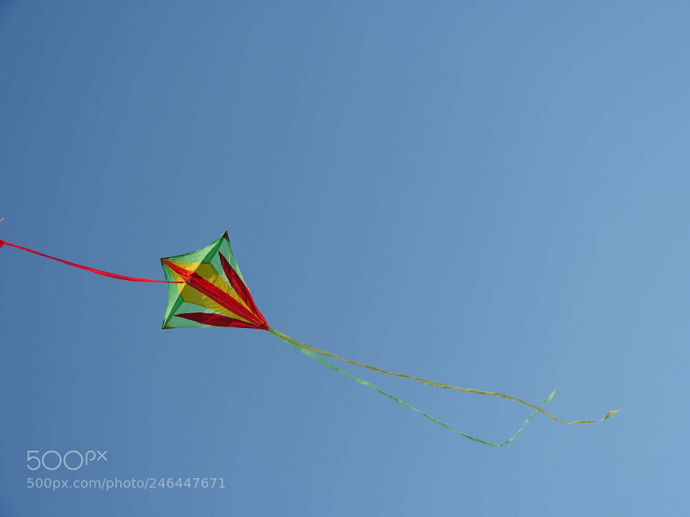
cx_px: 345
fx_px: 1276
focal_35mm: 64
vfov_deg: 22.9
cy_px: 258
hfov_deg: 30.3
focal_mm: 32
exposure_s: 1/400
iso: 200
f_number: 5
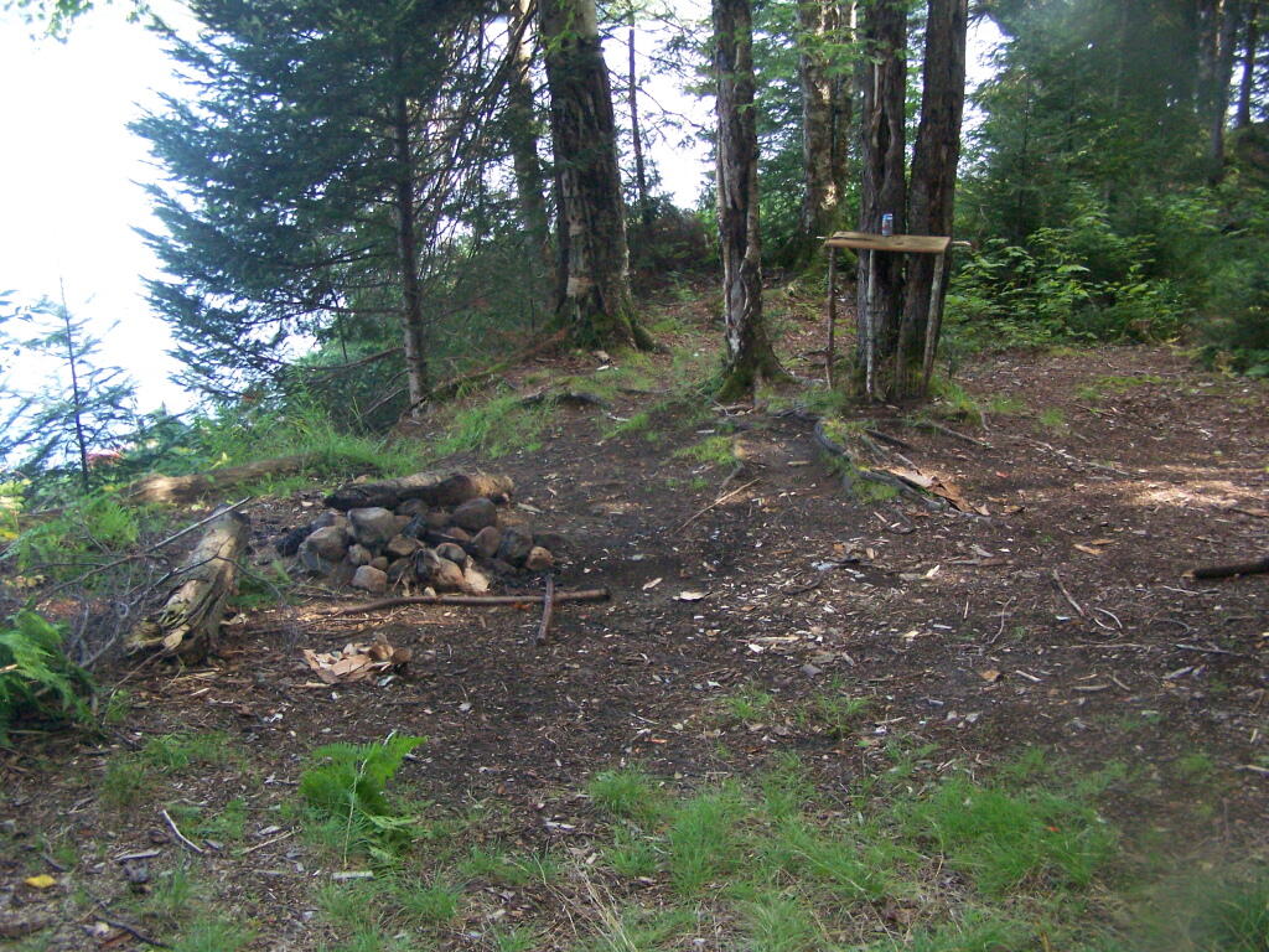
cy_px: 476
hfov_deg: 49.0
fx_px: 1393
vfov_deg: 37.7
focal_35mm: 38
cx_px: 634
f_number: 2.8
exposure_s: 1/160
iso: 400
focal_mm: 6.3
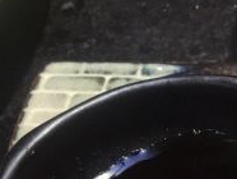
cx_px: 410
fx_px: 747
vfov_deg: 13.0
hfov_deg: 15.7
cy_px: 258
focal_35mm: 109
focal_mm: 4.15
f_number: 2.2
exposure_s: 1/33
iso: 200
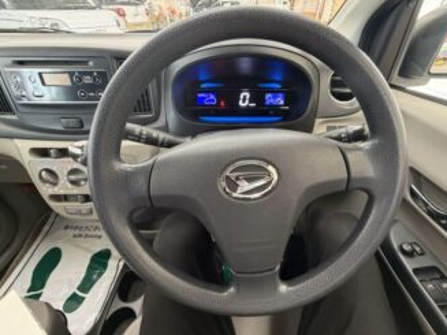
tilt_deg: -37.7
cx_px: 236
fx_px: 194
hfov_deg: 98.1
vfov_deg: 81.6
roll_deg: +0.1
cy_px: 157
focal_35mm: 15
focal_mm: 2.22
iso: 400
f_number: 2.2
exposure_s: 1/50
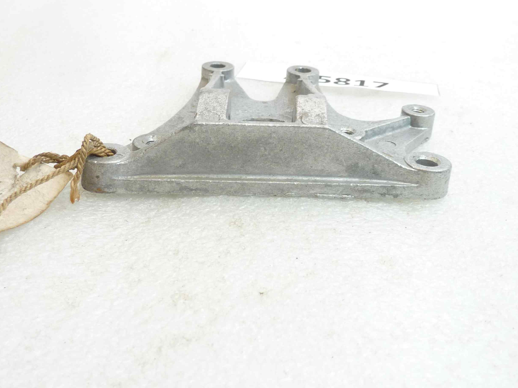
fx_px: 599
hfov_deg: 46.8
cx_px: 250
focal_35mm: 40
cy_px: 184
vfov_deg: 36.0
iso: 80
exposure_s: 1/15
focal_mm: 4.4
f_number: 3.3
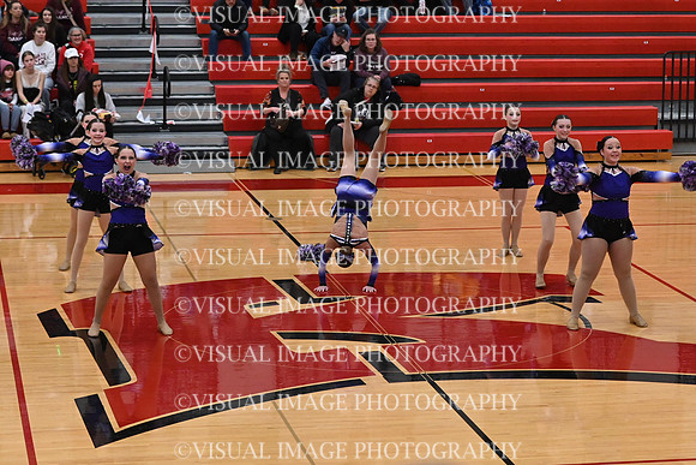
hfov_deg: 19.5
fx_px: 2030
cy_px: 232
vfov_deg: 13.0
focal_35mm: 105
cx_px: 348
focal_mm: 70
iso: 6400
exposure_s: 1/400
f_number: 4
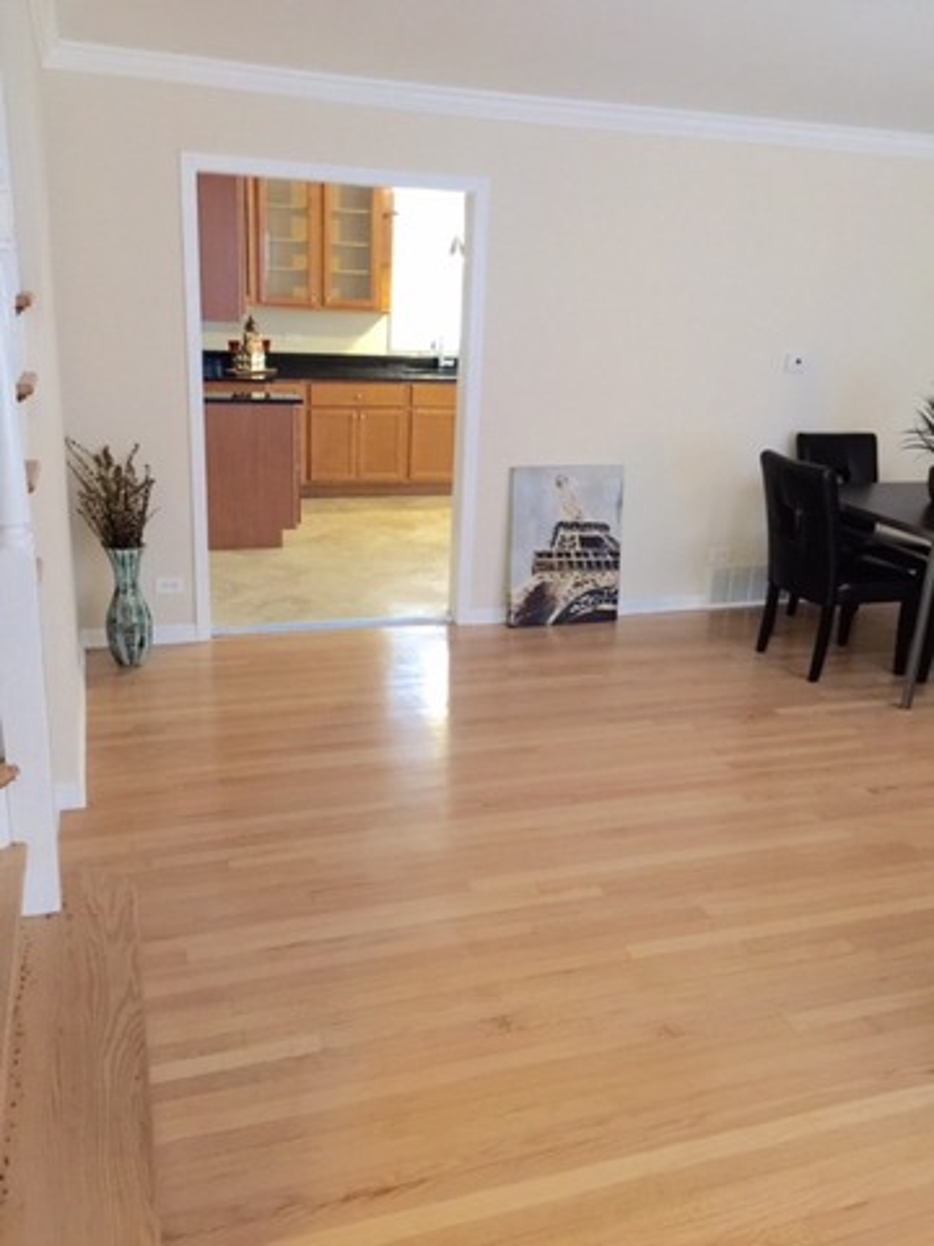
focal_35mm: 29
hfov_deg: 48.2
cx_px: 467
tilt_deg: -16.4
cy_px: 623
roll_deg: -2.9
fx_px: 1043
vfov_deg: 61.7
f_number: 2.2
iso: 100
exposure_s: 1/4
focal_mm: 4.15
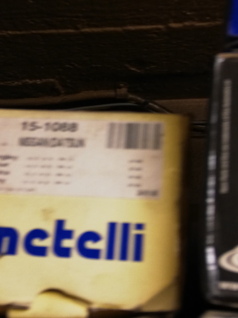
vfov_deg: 38.2
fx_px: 458
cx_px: 119
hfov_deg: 29.1
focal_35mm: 50
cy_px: 159
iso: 160
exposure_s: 1/50
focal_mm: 3.81
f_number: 2.2
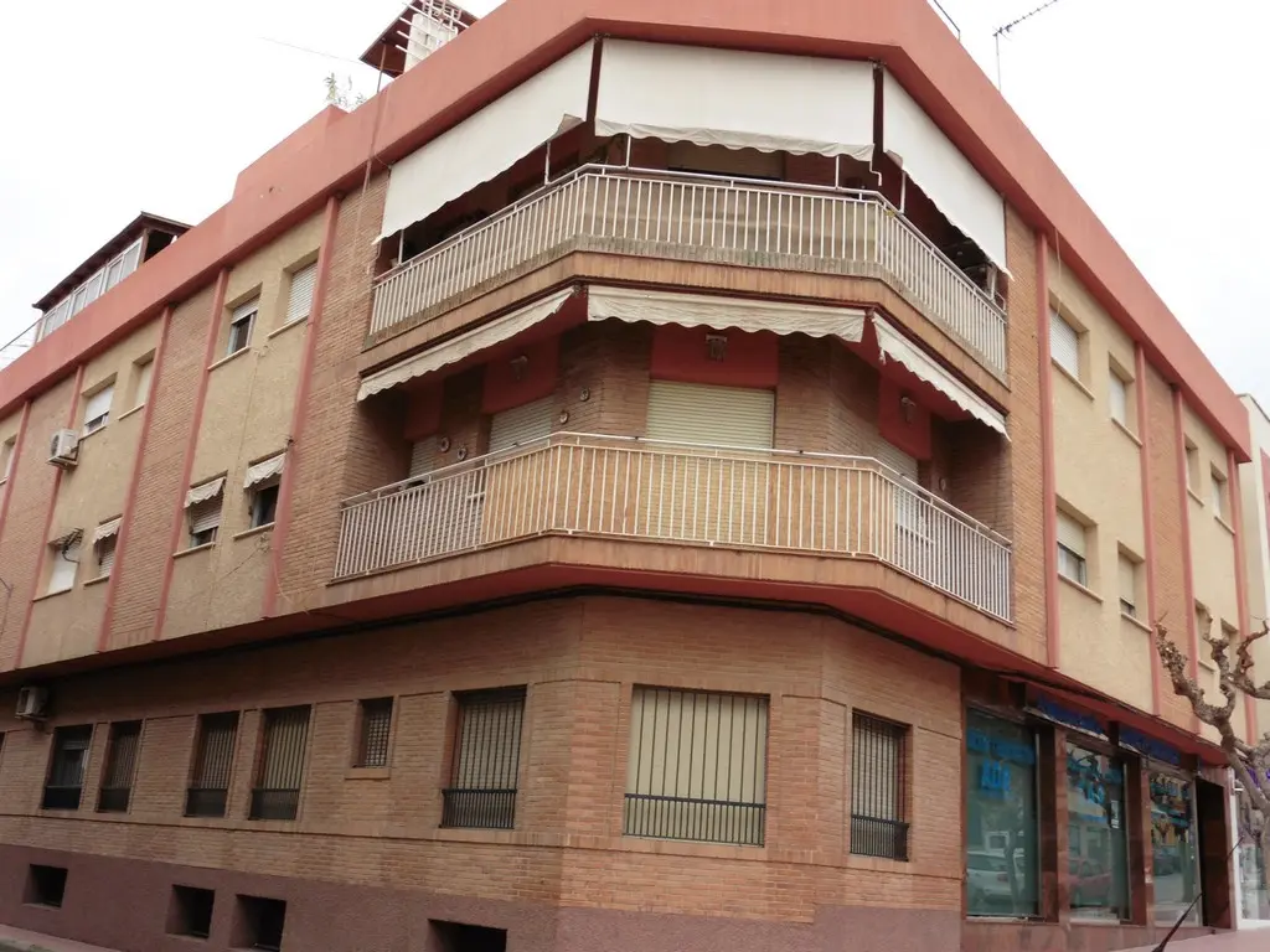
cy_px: 476
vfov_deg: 41.8
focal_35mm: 34
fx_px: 1247
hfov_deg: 54.0
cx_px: 635
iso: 100
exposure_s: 1/160
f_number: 5
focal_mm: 6.1
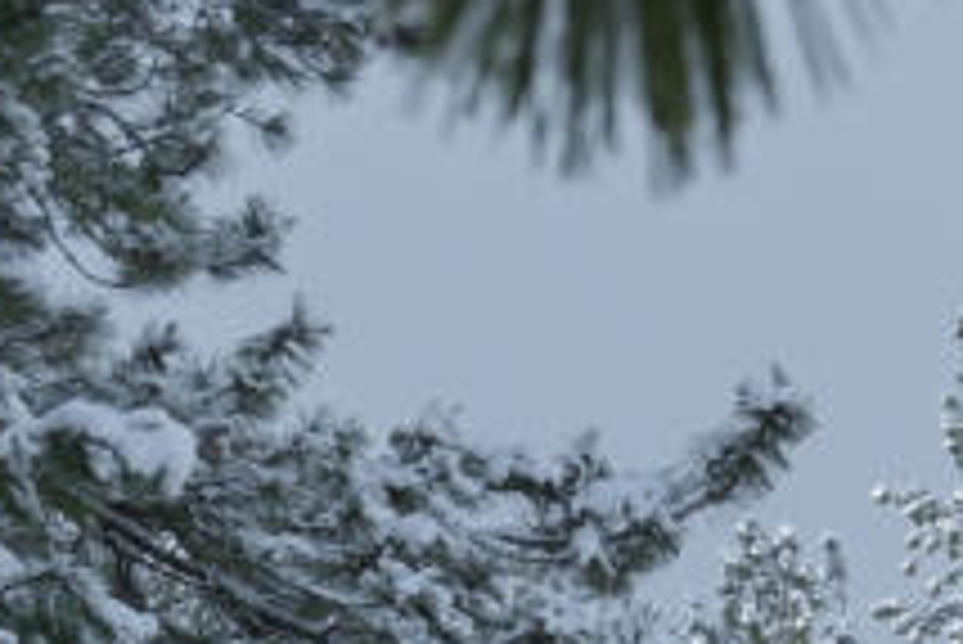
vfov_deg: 4.2
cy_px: 1702
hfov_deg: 6.1
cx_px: 2374
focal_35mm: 322
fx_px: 8619
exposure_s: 1/1600
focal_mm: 46
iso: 320
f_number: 5.3
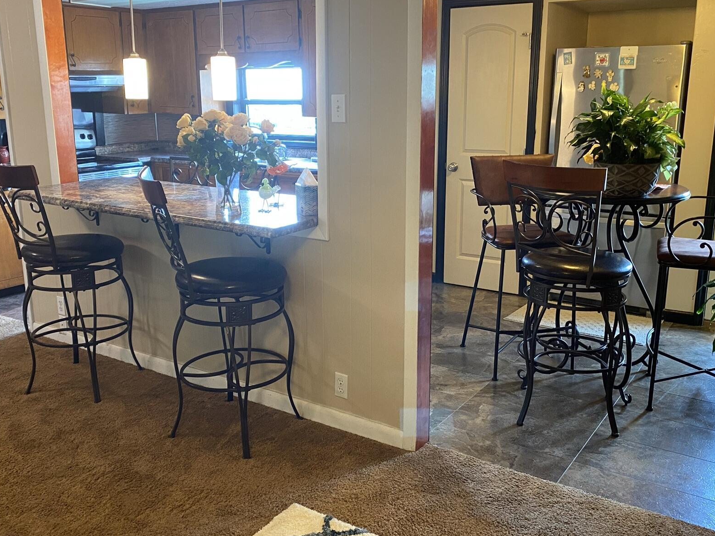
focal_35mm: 34
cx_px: 345
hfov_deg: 53.9
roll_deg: +0.4
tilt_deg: -12.9
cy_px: 253
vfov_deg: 41.8
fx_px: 702
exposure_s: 1/60
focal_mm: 4.25
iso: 320
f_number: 1.8
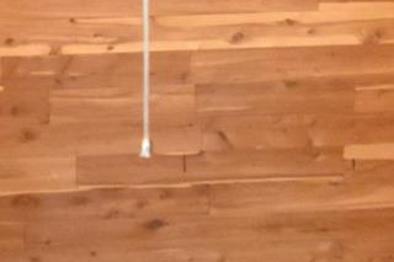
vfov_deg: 17.8
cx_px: 148
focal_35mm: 75
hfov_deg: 26.9
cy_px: 20
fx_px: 820
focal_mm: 10
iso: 8000
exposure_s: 1/60
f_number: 3.5
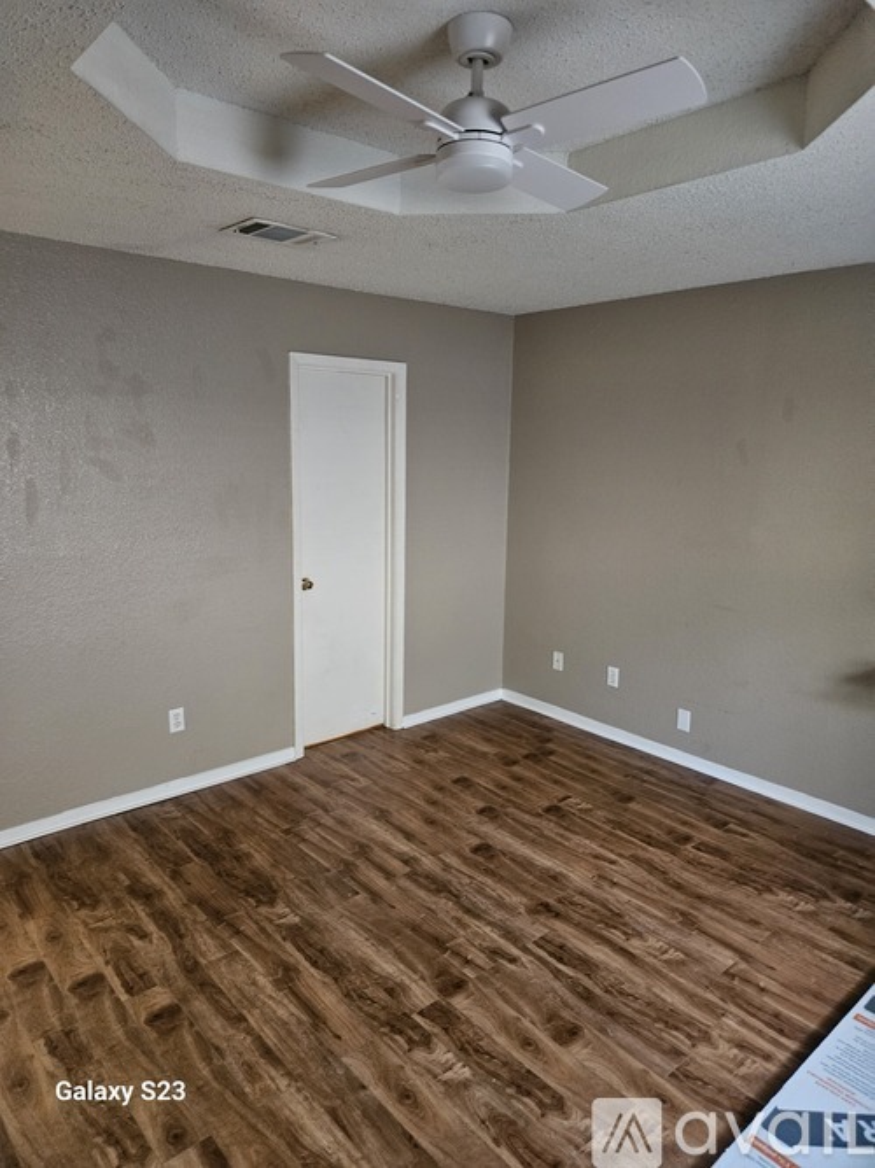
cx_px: 438
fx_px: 775
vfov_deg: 73.9
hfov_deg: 58.9
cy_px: 584
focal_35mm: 23
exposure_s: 1/24
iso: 500
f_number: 1.8
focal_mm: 5.4
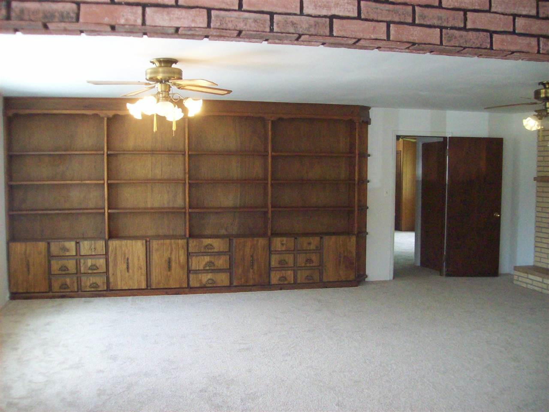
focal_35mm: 36
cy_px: 206
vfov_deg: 39.6
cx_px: 274
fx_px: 571
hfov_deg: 51.4
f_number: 2.7
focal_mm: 6
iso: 374
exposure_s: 1/128
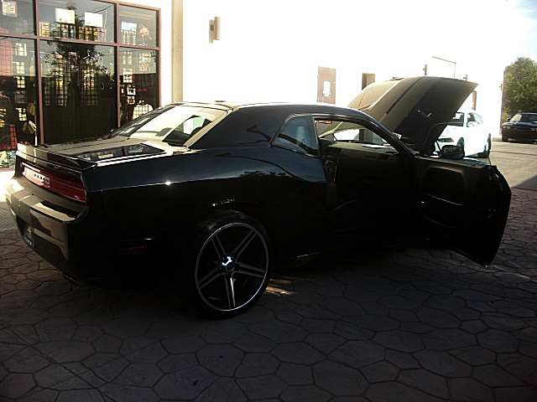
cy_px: 201
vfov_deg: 39.7
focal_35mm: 36
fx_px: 558
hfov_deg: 51.4
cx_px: 268
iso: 50
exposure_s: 1/250
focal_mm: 6.3
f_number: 2.8
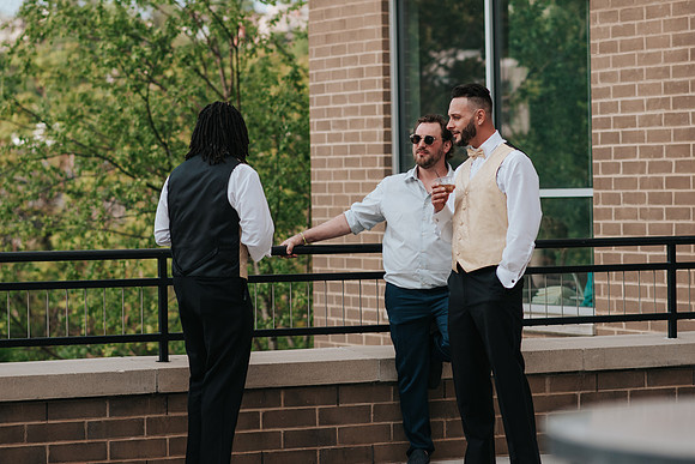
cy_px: 232
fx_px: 2472
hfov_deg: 16.0
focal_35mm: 128
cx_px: 348
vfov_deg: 10.7
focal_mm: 85
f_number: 2.8
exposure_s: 1/2500
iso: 400
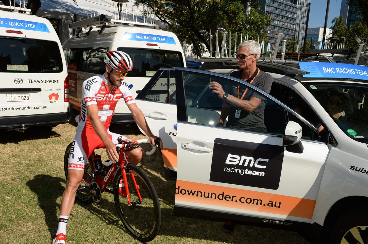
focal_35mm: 34
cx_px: 184
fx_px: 347
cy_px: 122
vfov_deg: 38.8
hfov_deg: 55.9
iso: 200
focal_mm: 34
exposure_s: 1/250
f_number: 13
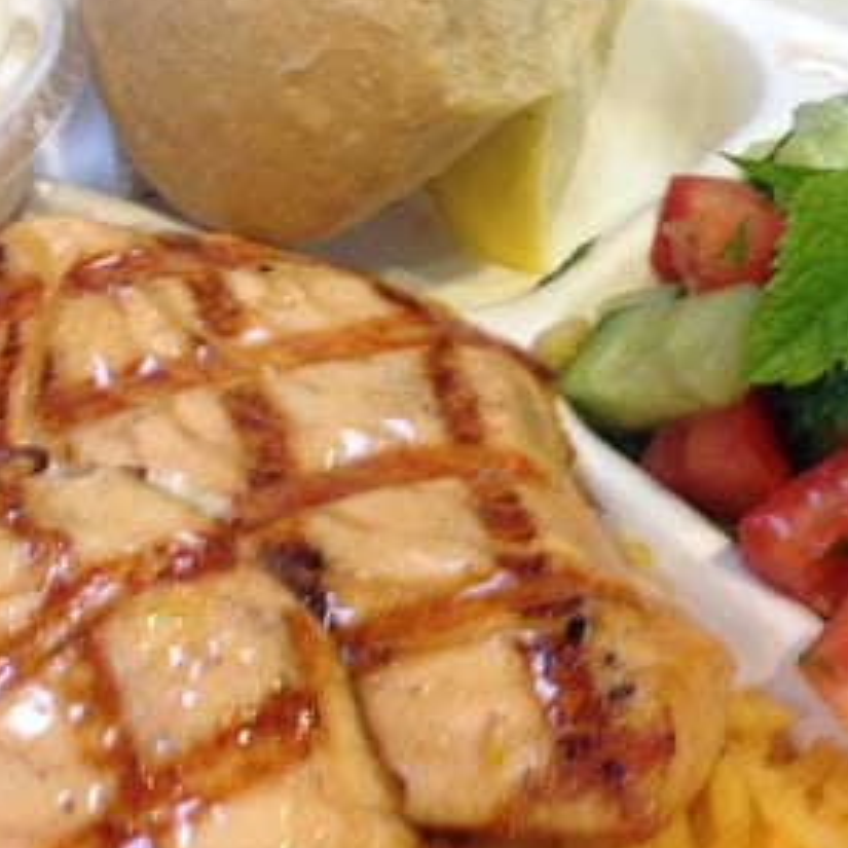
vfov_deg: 23.9
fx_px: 1996
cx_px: 379
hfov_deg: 24.0
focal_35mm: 72
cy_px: 564
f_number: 2.4
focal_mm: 4.28
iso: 64
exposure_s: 1/15
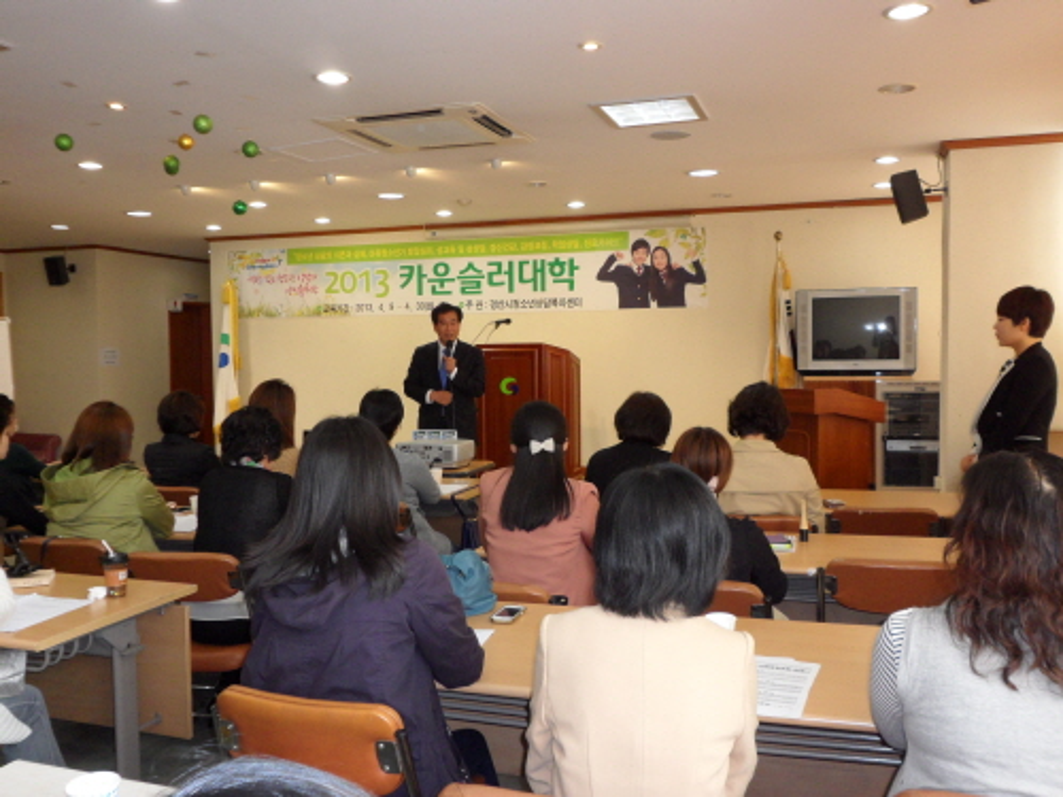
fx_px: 983
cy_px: 398
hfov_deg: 56.8
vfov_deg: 44.2
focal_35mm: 32
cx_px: 532
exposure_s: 1/45
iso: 200
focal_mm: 5.7
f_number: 3.7
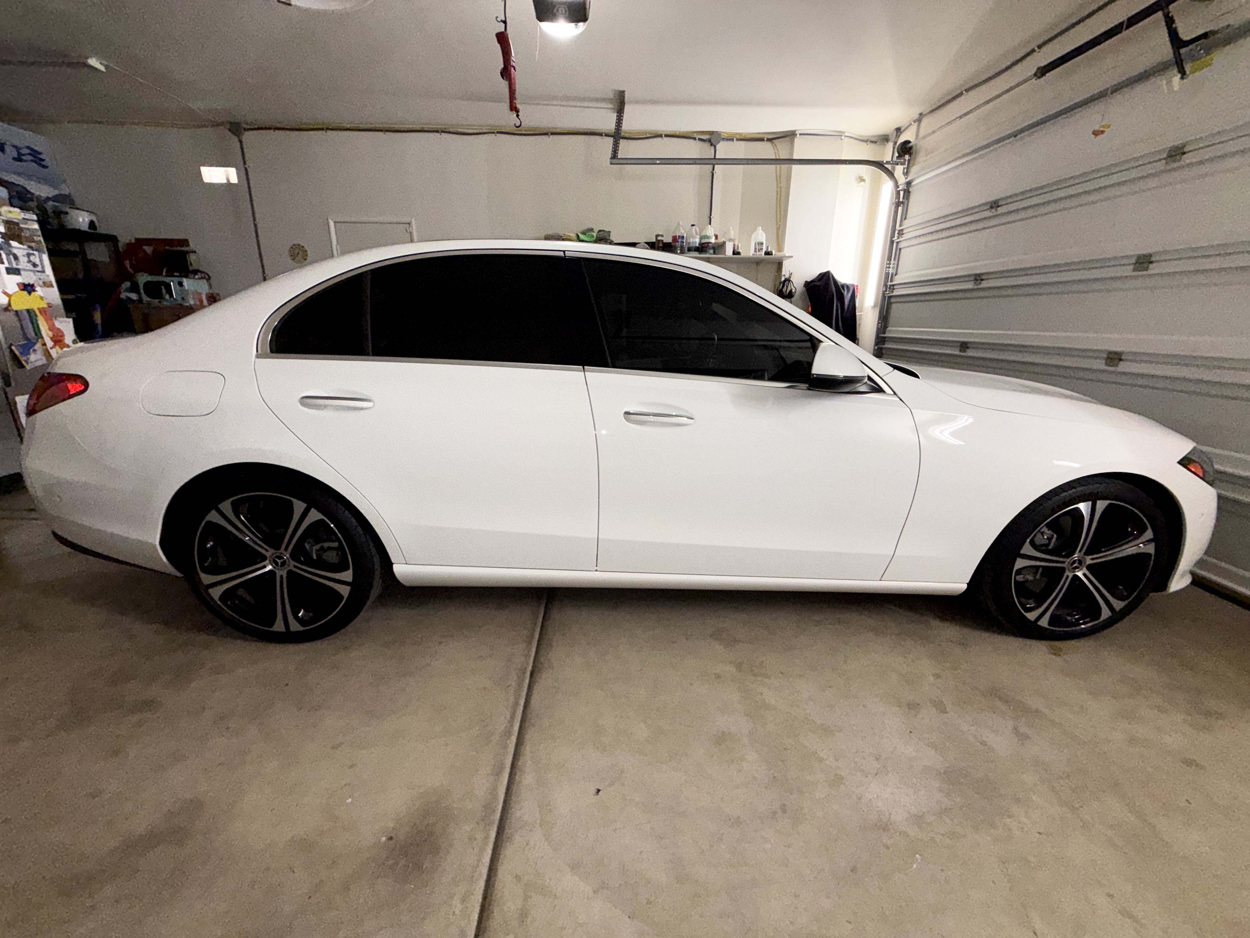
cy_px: 469
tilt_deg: -16.7
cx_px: 625
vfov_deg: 85.7
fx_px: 506
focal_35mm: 14
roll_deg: -0.8
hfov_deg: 102.1
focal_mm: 2.22
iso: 100
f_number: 2.2
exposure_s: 1/120
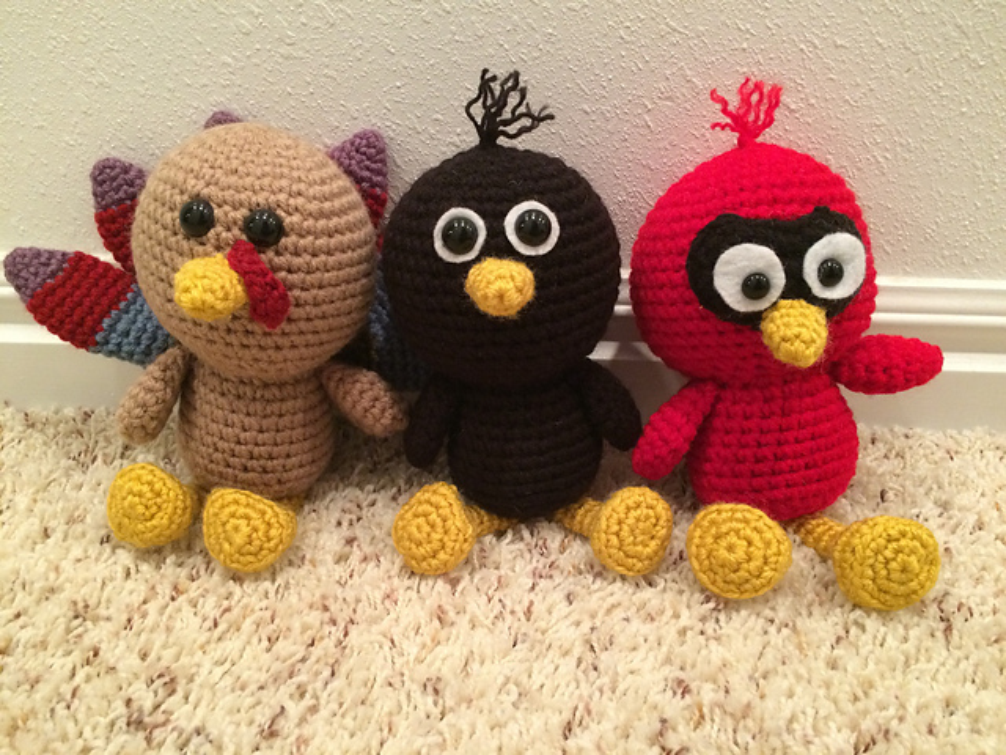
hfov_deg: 61.7
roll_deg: -0.8
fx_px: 843
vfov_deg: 48.2
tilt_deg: -28.9
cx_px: 503
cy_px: 378
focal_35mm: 29
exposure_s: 1/30
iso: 250
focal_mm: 4.15
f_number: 2.2
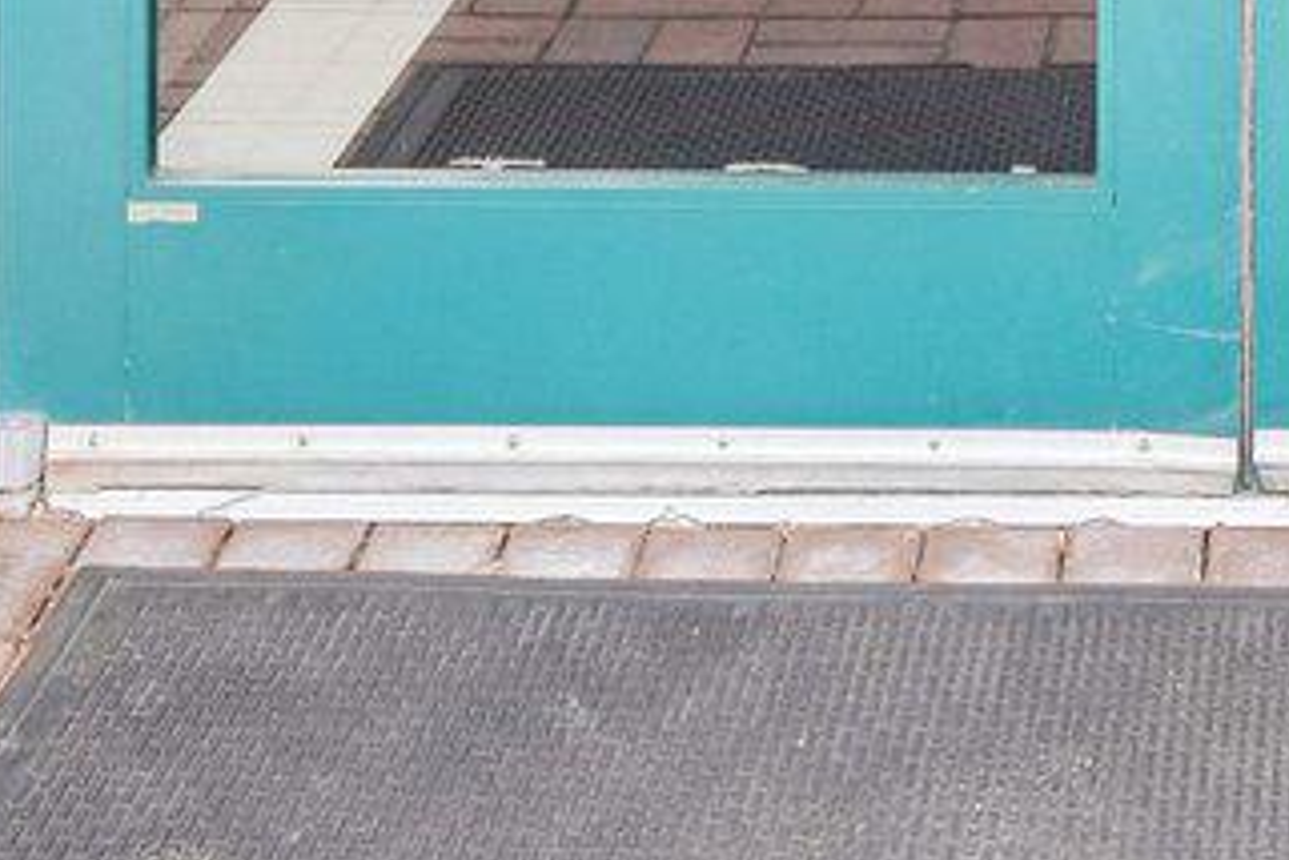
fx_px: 4798
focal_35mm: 134
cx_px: 1249
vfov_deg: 8.5
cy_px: -1762
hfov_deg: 15.1
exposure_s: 1/20
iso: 100
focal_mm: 21
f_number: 8
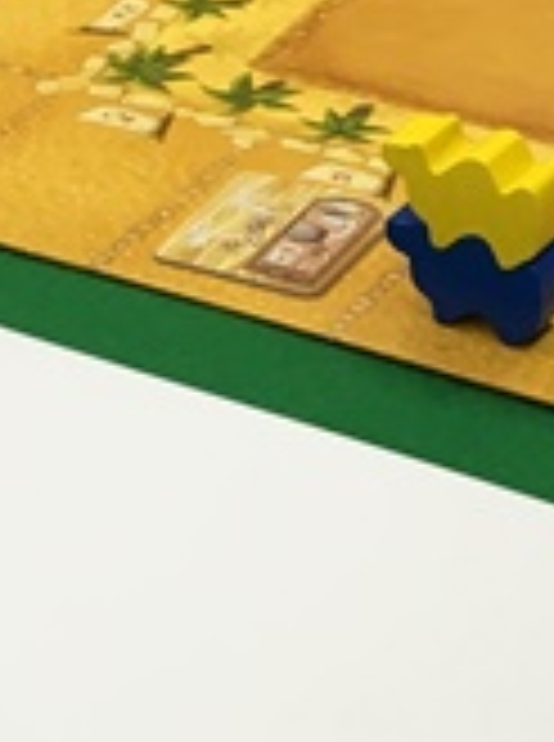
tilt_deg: -37.0
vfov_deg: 14.0
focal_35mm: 141
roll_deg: -3.0
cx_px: 811
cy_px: 486
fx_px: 3021
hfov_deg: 10.2
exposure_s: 1/30
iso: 32
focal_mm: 4.15
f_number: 2.2
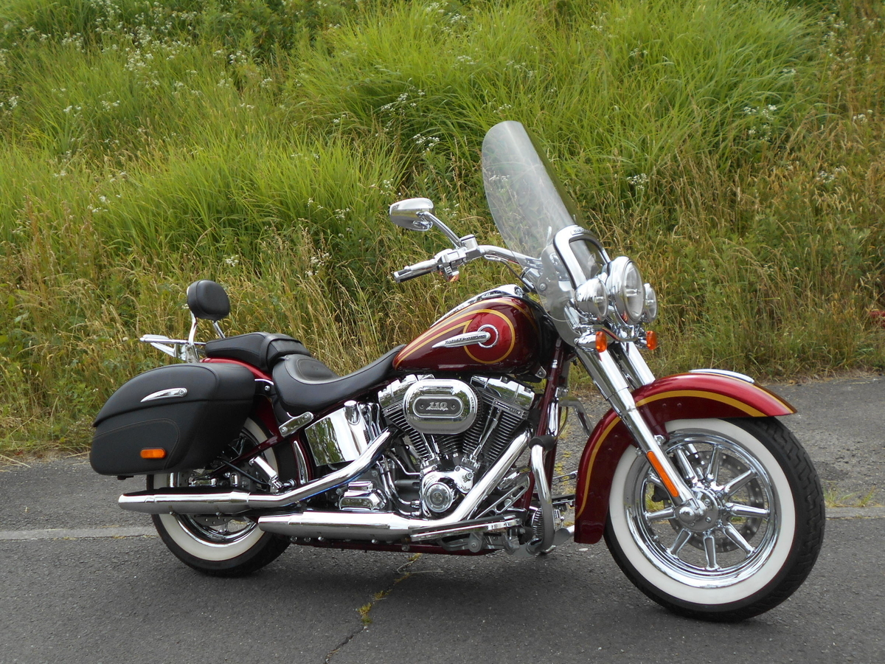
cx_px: 442
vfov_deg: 36.8
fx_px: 997
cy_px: 332
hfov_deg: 47.9
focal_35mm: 39
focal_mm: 6.7
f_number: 3.9
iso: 80
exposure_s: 1/320
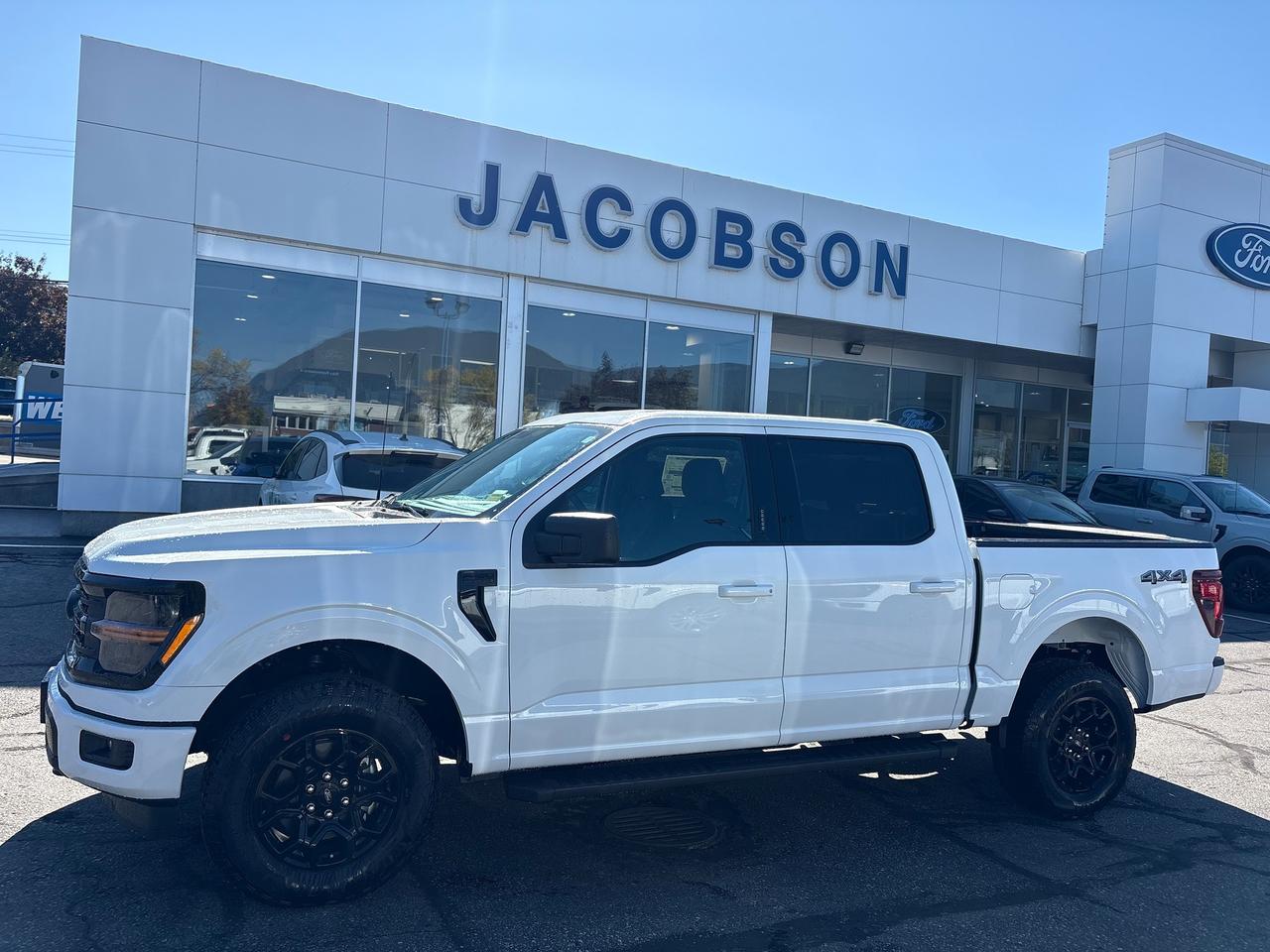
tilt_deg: -0.8
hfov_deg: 67.3
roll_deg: -2.8
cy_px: 476
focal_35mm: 26
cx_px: 635
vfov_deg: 53.1
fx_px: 954
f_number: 1.6
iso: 50
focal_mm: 5.96
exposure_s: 1/2283
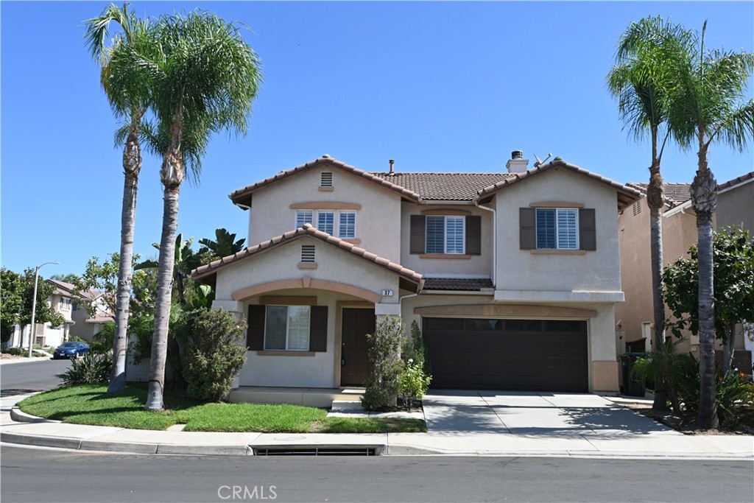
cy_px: 252
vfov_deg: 43.6
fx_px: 628
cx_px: 377
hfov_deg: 61.9
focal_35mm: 30
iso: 100
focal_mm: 20
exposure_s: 1/320
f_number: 6.3
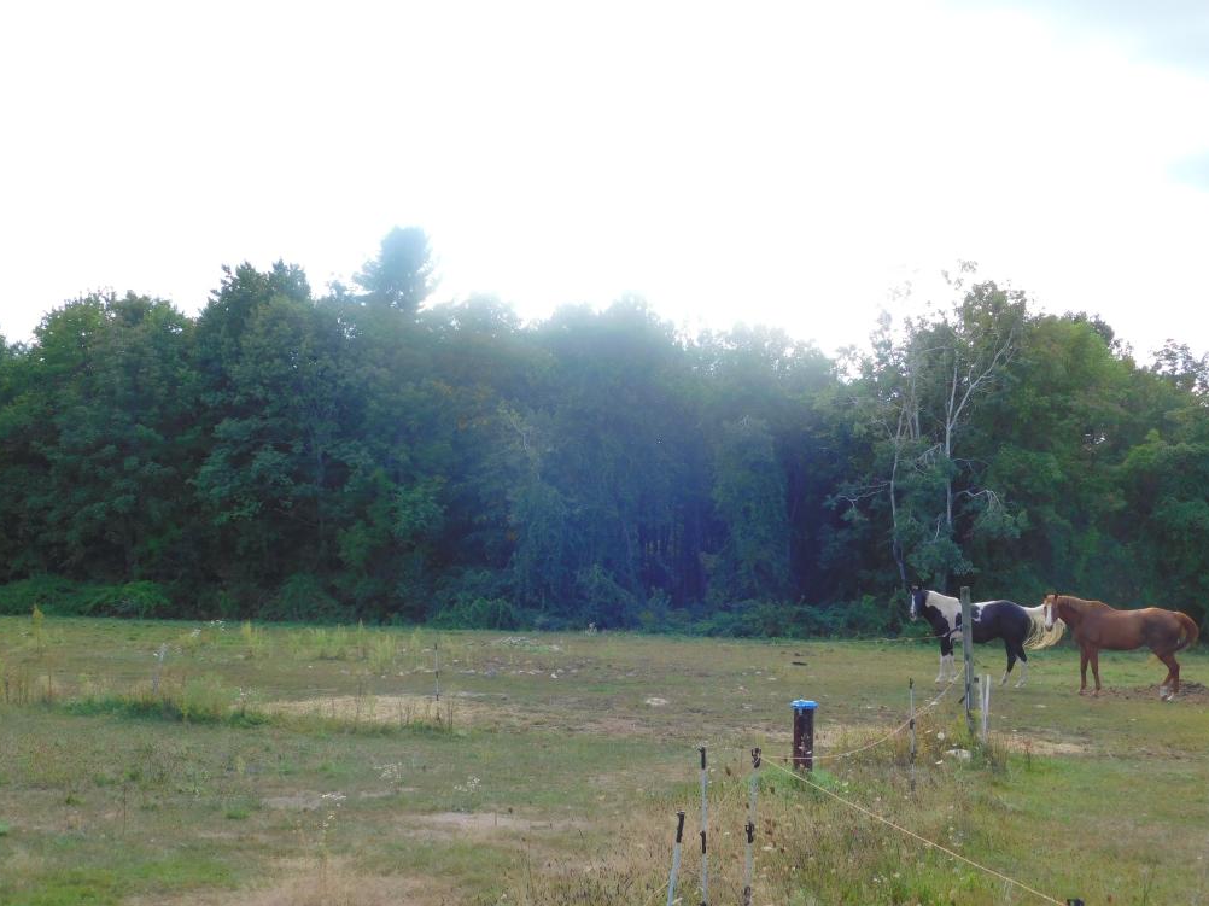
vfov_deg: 31.5
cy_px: 444
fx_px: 1606
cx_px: 607
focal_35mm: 46
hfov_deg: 41.2
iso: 125
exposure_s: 1/400
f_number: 3.7
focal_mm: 8
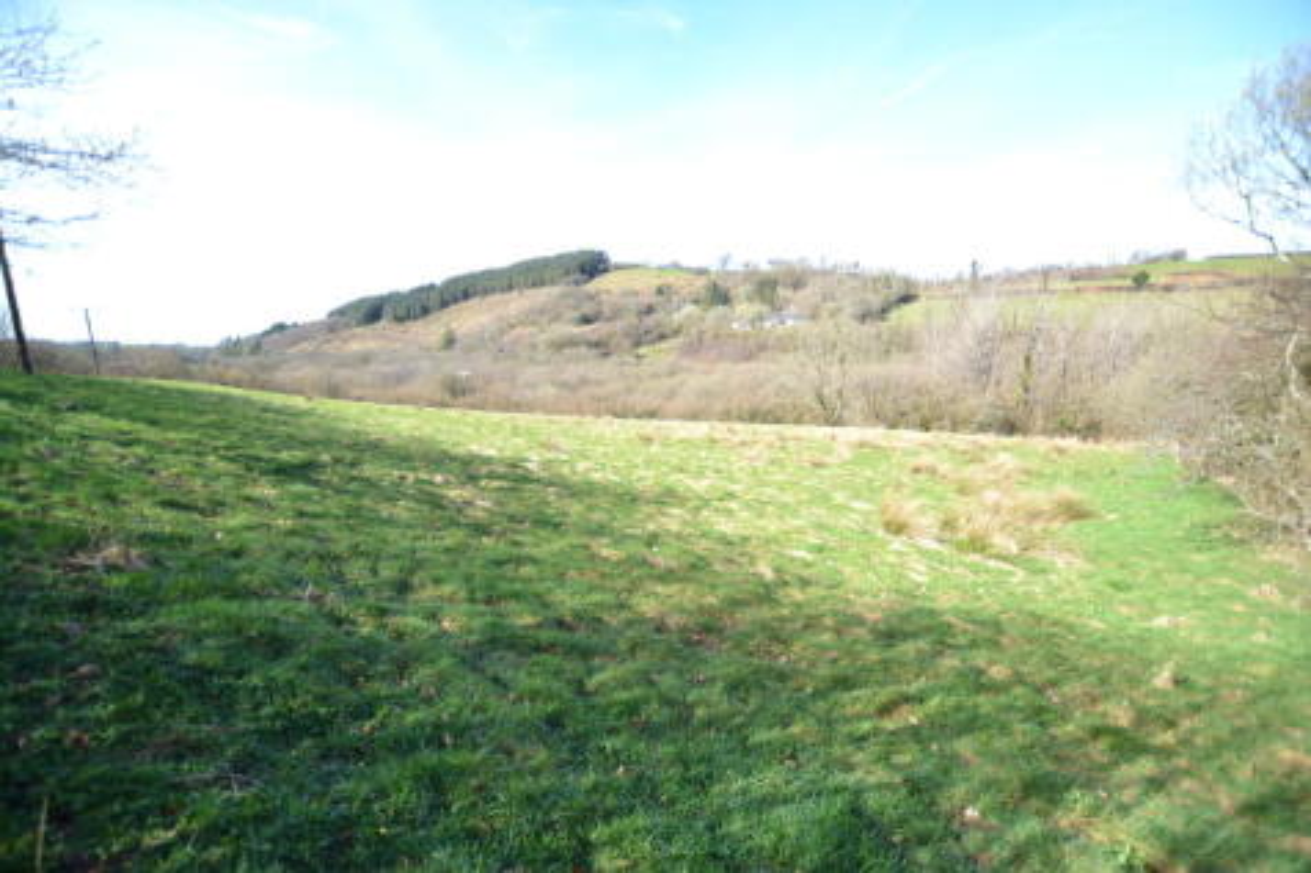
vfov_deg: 77.3
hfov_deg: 100.4
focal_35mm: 15
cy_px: 436
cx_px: 656
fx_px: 546
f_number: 3.5
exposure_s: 1/1000
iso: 360
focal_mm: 10
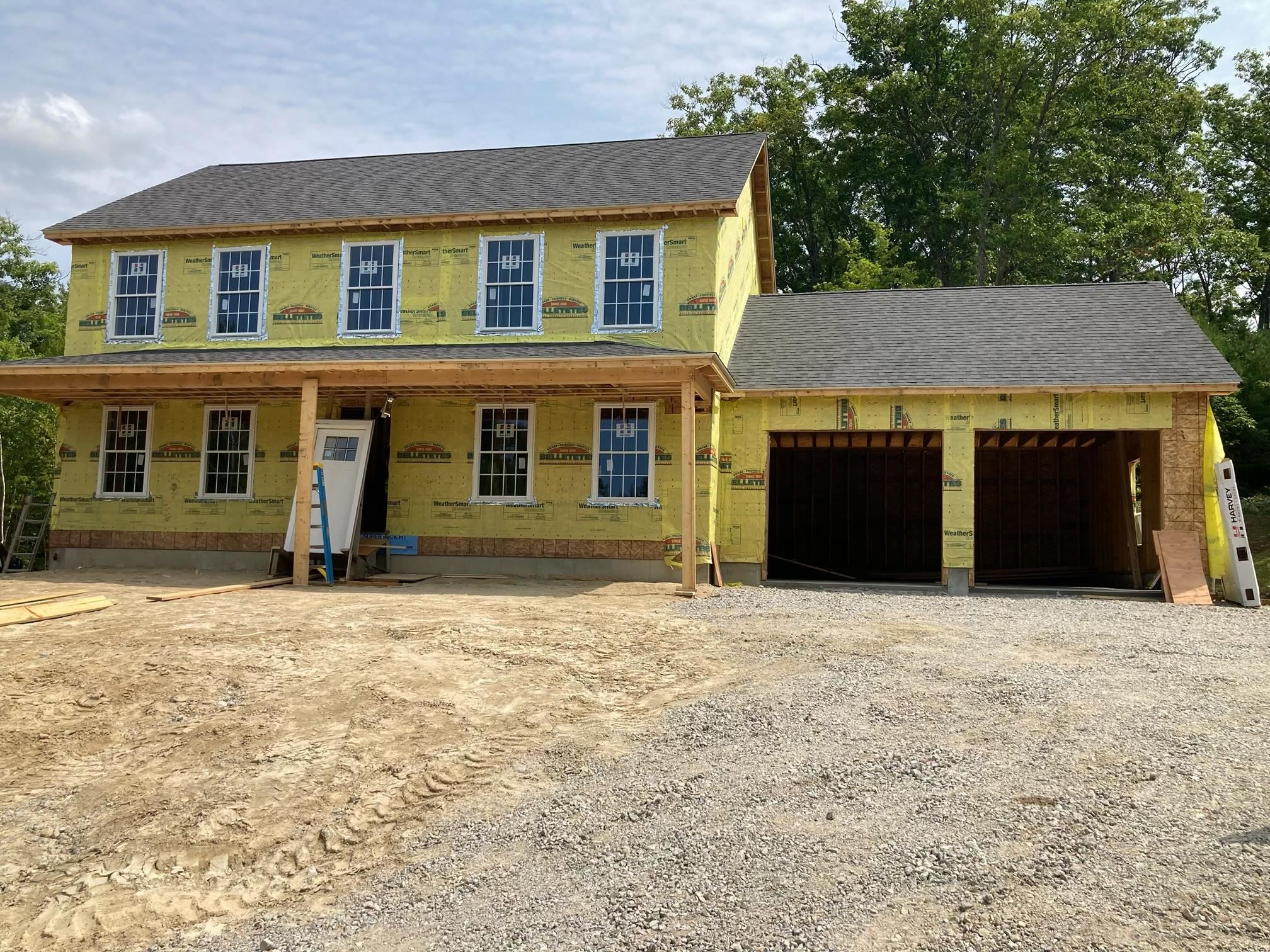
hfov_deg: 63.4
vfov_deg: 49.7
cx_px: 635
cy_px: 476
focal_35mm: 28
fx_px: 1027
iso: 20
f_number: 1.8
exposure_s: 1/2525
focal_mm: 3.99
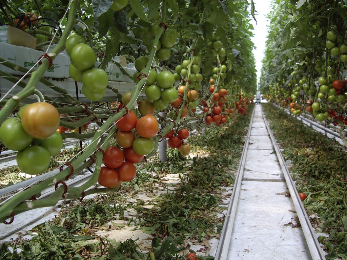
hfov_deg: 49.0
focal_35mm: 38
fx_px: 381
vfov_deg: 37.7
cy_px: 130
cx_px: 174
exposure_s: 1/160
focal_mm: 7.9
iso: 100
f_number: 2.8
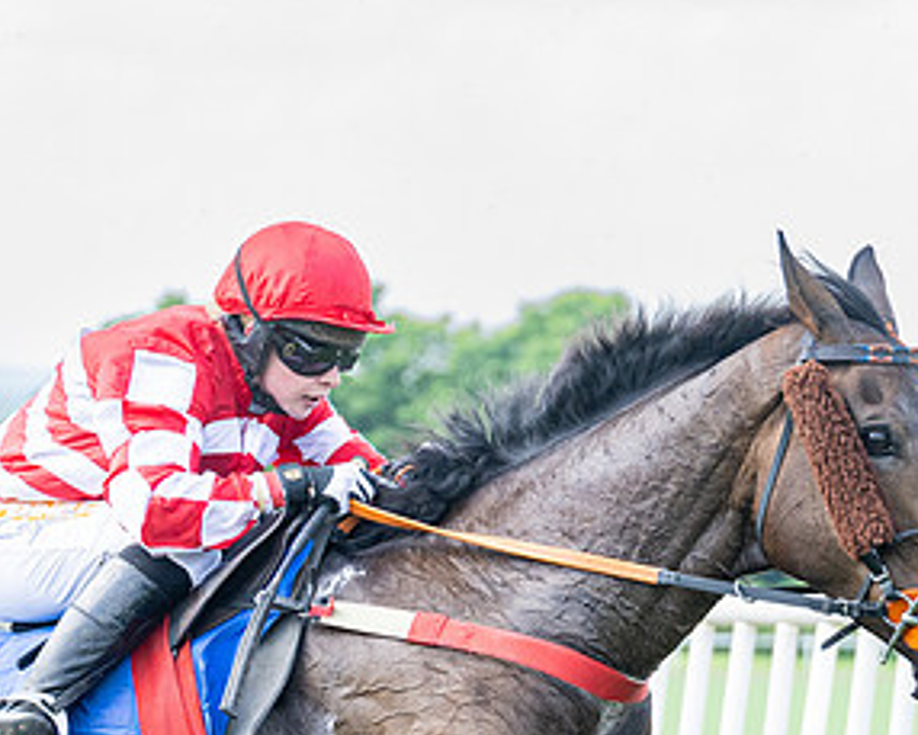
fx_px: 6822
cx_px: 530
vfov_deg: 6.2
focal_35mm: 251
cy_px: 727
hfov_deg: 7.7
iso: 400
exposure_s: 1/1600
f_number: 2.8
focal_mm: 70
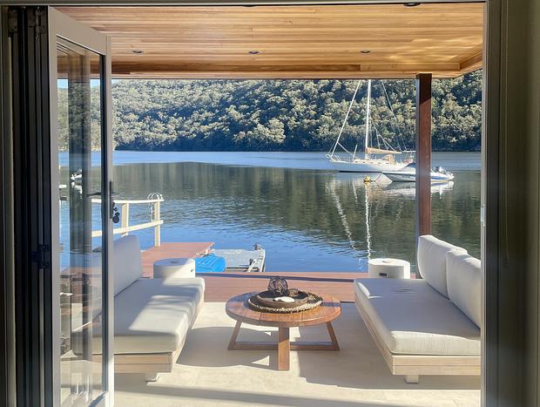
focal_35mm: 26
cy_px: 204
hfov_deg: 67.2
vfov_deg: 53.2
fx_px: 406
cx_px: 270
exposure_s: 1/1125
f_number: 1.6
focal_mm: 4.2
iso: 32
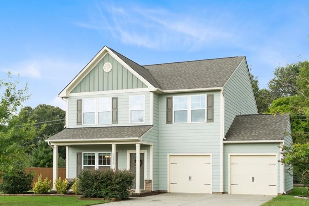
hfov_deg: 40.4
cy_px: 126
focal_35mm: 49
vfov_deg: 27.4
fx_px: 420
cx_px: 156
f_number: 7.1
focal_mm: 38
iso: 500
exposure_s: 1/80
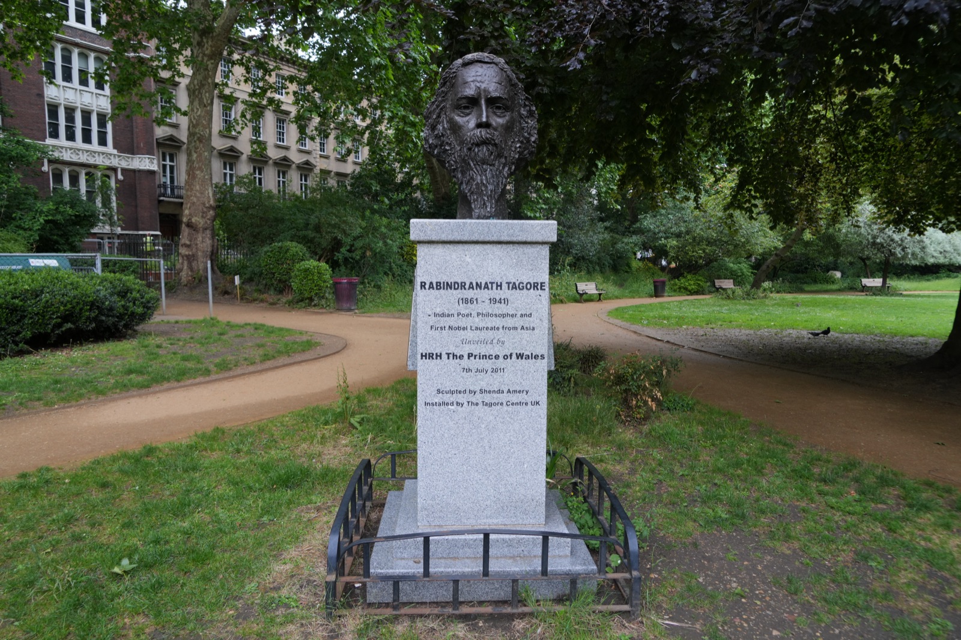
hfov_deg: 73.8
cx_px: 480
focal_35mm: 24
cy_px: 320
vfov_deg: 53.1
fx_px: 640
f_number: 6.3
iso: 500
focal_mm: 24
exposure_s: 1/125
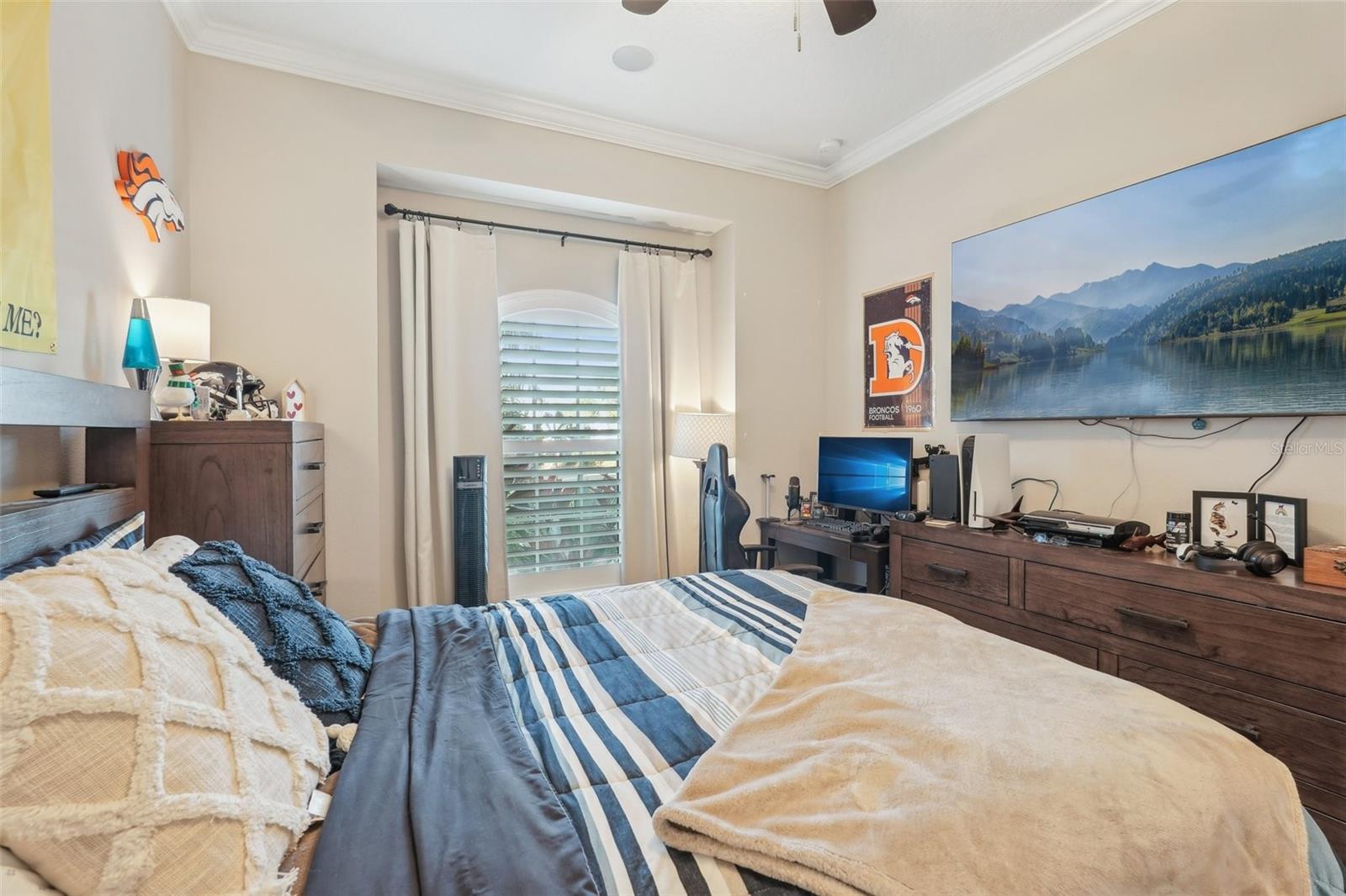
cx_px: 673
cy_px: 448
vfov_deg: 73.7
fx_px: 598
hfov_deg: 96.7
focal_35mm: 16
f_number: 8
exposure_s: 1/3.33
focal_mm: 16
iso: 400
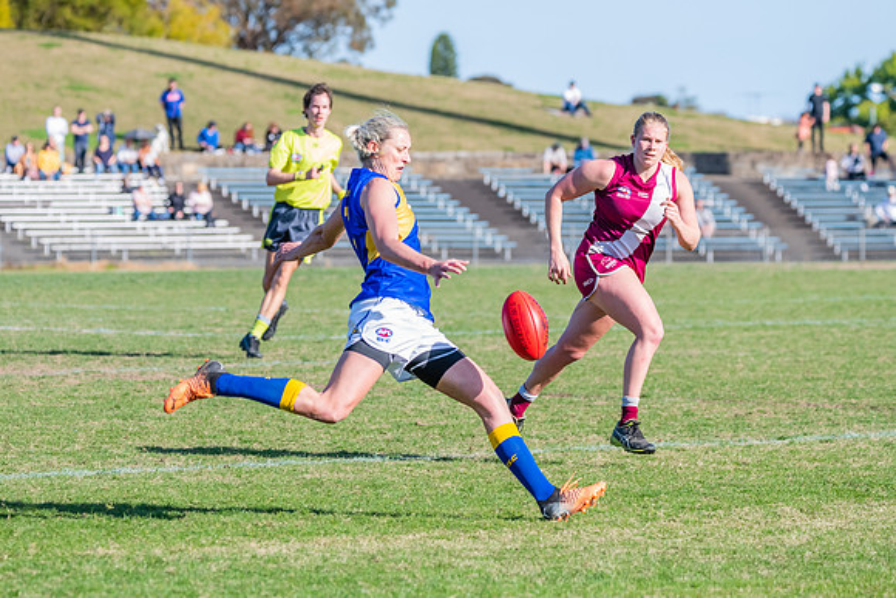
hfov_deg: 8.5
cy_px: 291
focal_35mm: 242
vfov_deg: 5.7
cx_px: 408
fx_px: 6015
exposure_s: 1/1600
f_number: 8
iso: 800
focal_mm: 220
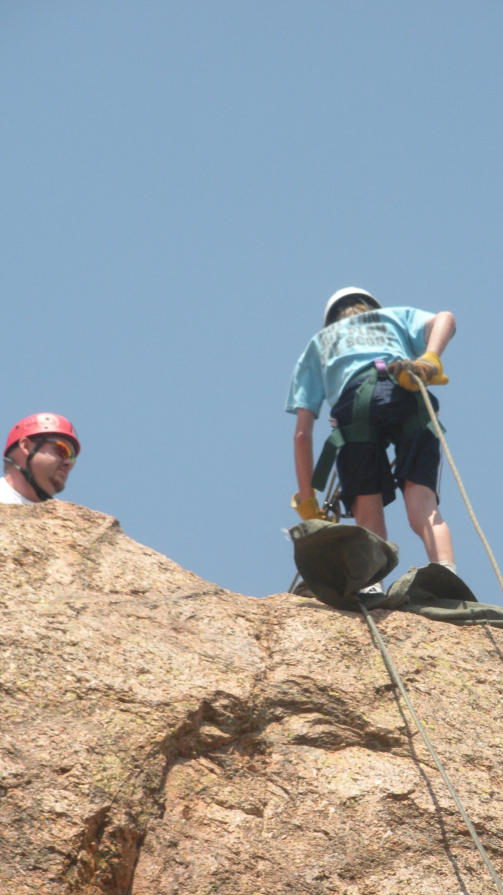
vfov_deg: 12.7
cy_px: 435
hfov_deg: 7.1
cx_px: 294
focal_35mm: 170
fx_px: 4033
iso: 88
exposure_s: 1/374
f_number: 5.4
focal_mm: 26
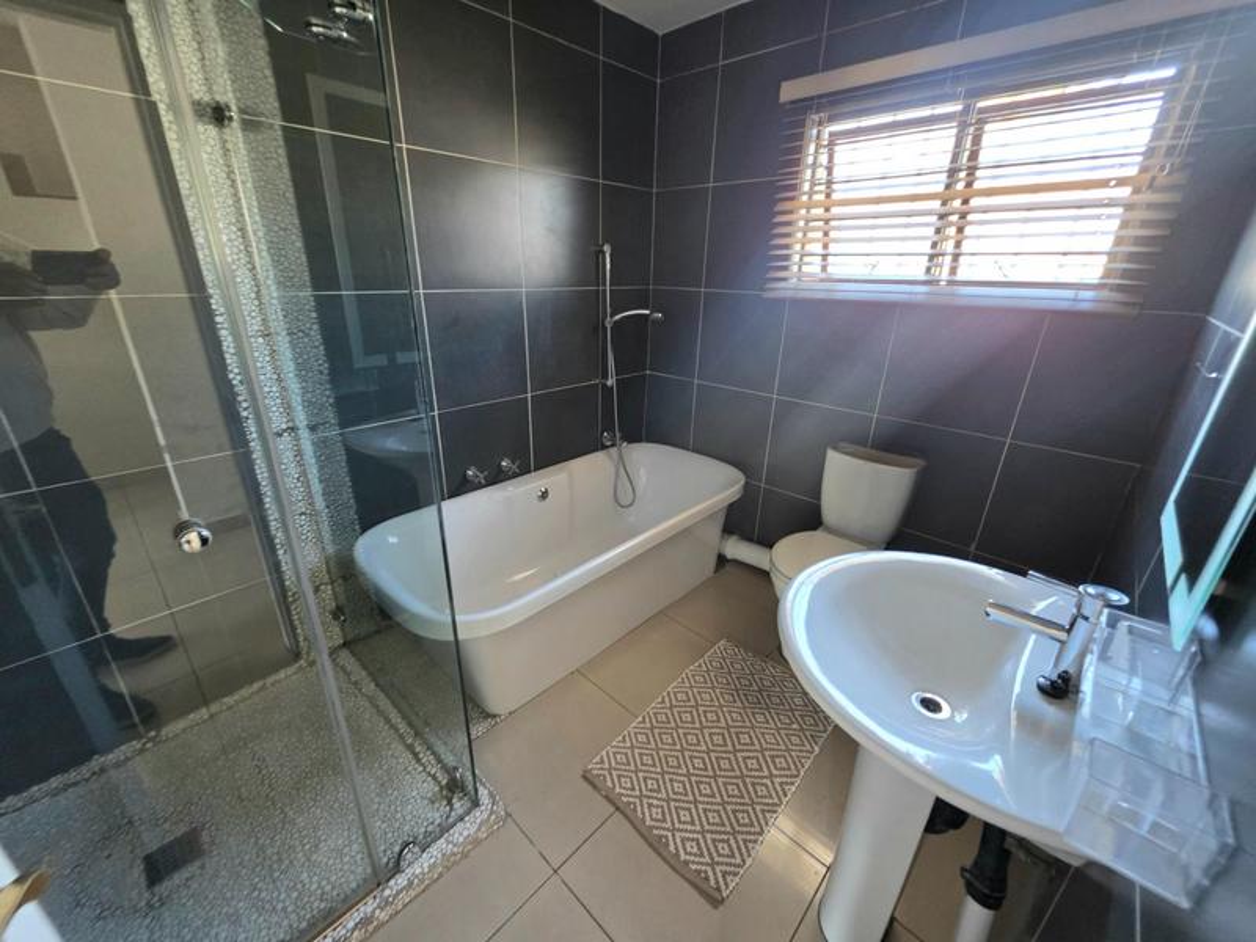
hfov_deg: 106.2
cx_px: 628
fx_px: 472
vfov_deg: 89.9
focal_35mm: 13
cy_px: 471
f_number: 1.9
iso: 400
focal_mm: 2.2
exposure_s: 1/50.3
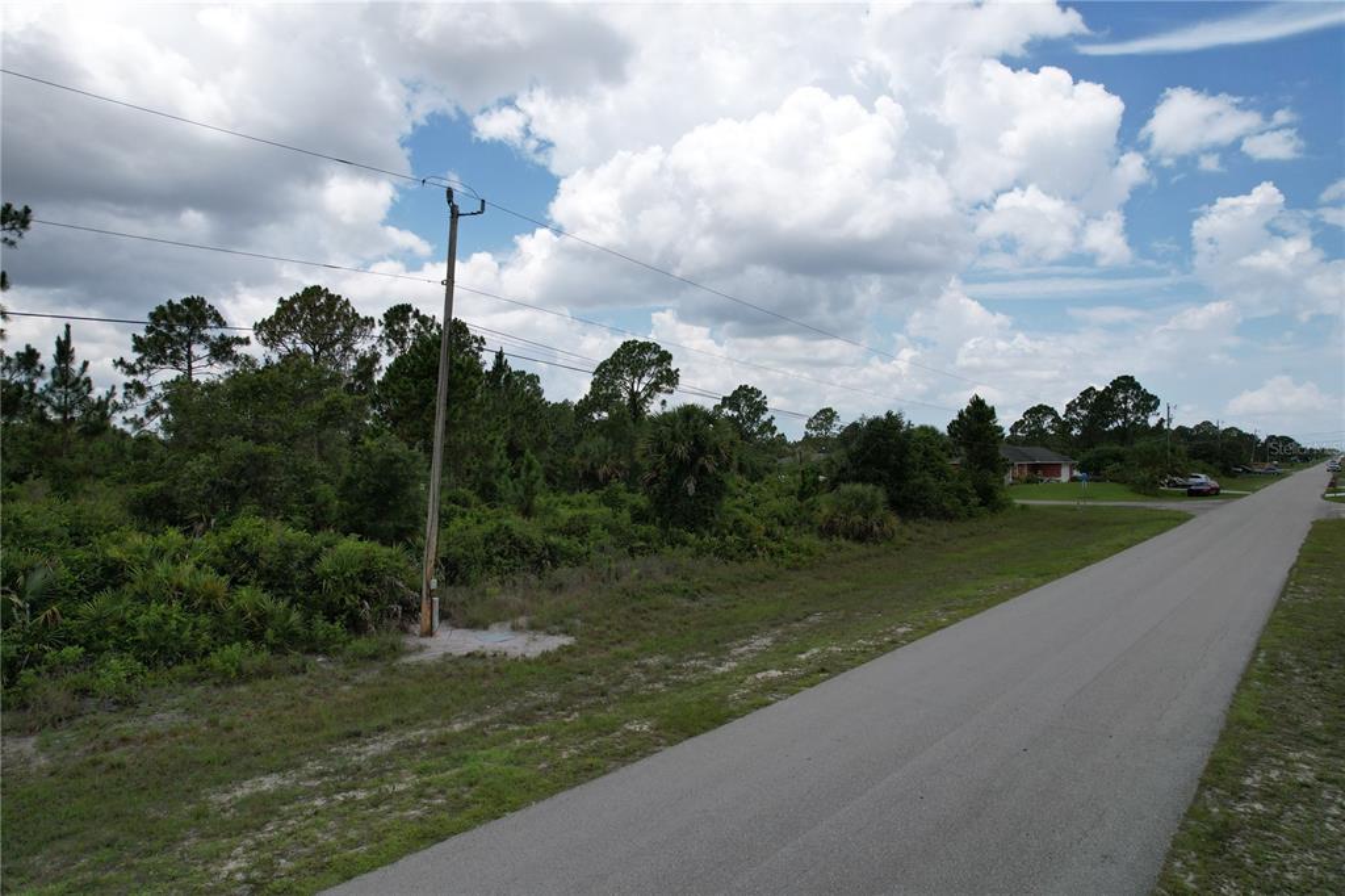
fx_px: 822
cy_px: 448
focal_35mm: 22
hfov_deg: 78.6
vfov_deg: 57.2
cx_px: 672
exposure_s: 1/3000
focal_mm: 8.38
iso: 110
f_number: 2.8
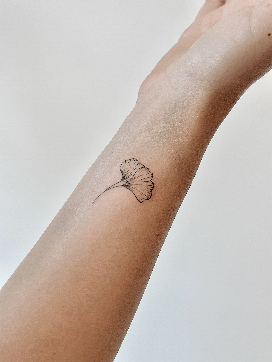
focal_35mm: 48
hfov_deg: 30.3
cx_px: 136
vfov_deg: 39.7
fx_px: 503
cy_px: 181
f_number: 1.8
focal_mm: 6.86
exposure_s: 1/430
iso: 80
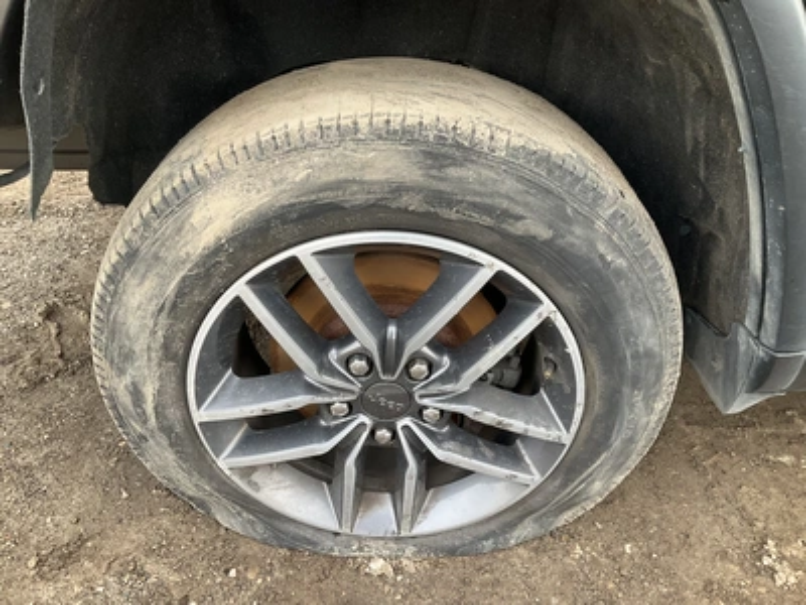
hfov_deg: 61.7
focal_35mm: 29
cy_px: 302
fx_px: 675
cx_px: 403
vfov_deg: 48.2
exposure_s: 1/122
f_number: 1.8
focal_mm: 3
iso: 64
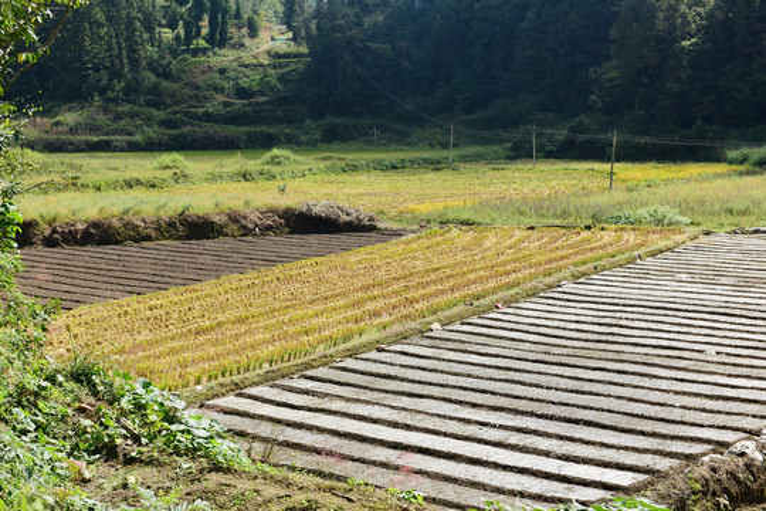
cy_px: 256
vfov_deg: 19.5
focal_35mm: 70
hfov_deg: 28.8
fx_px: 1489
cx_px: 383
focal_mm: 70
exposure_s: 1/160
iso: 72
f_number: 6.3
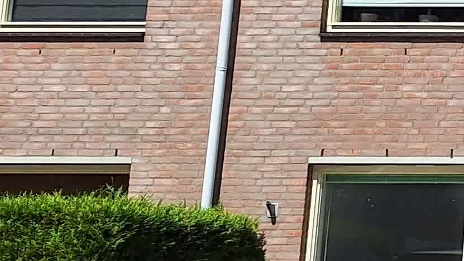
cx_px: 1037
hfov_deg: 13.7
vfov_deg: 9.8
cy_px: 65
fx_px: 1514
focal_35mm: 123
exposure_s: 1/2793
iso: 40
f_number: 1.8
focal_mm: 5.5
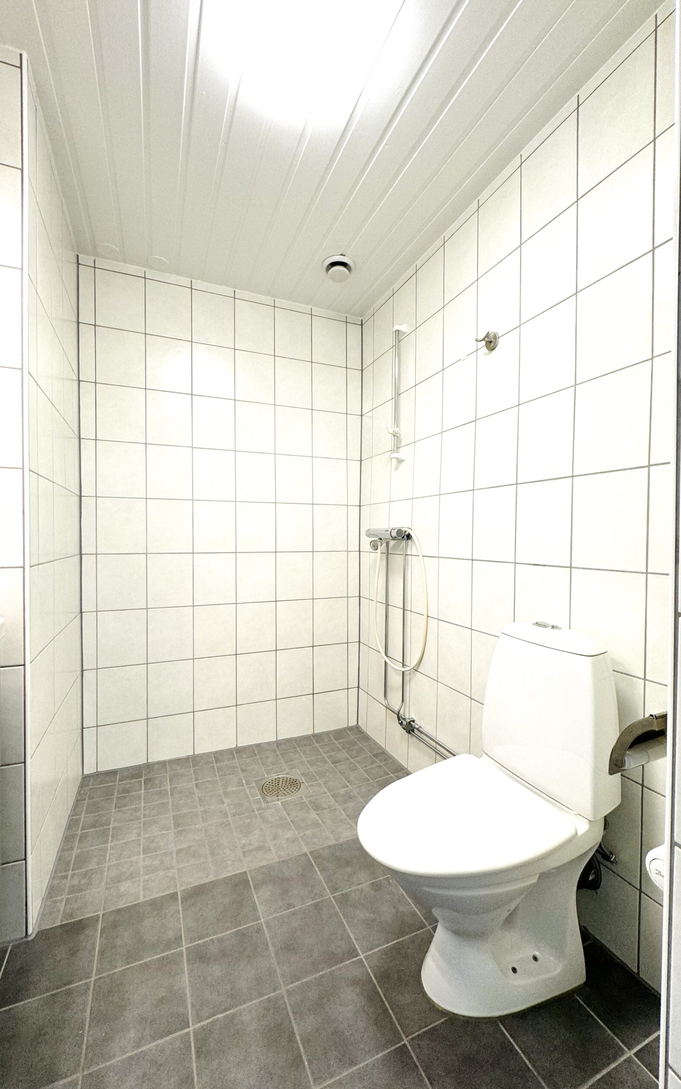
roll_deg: -0.7
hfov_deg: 74.8
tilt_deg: -0.6
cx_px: 339
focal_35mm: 15
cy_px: 544
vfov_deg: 101.5
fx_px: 445
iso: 125
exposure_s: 1/100
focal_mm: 2.22
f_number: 2.2
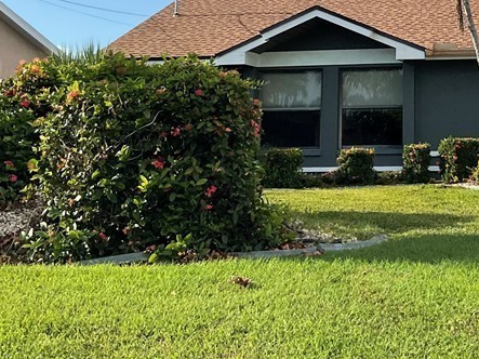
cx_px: 435
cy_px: -17
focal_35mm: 67
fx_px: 927
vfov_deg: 21.0
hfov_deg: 27.9
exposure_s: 1/2801
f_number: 1.8
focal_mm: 3
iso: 25
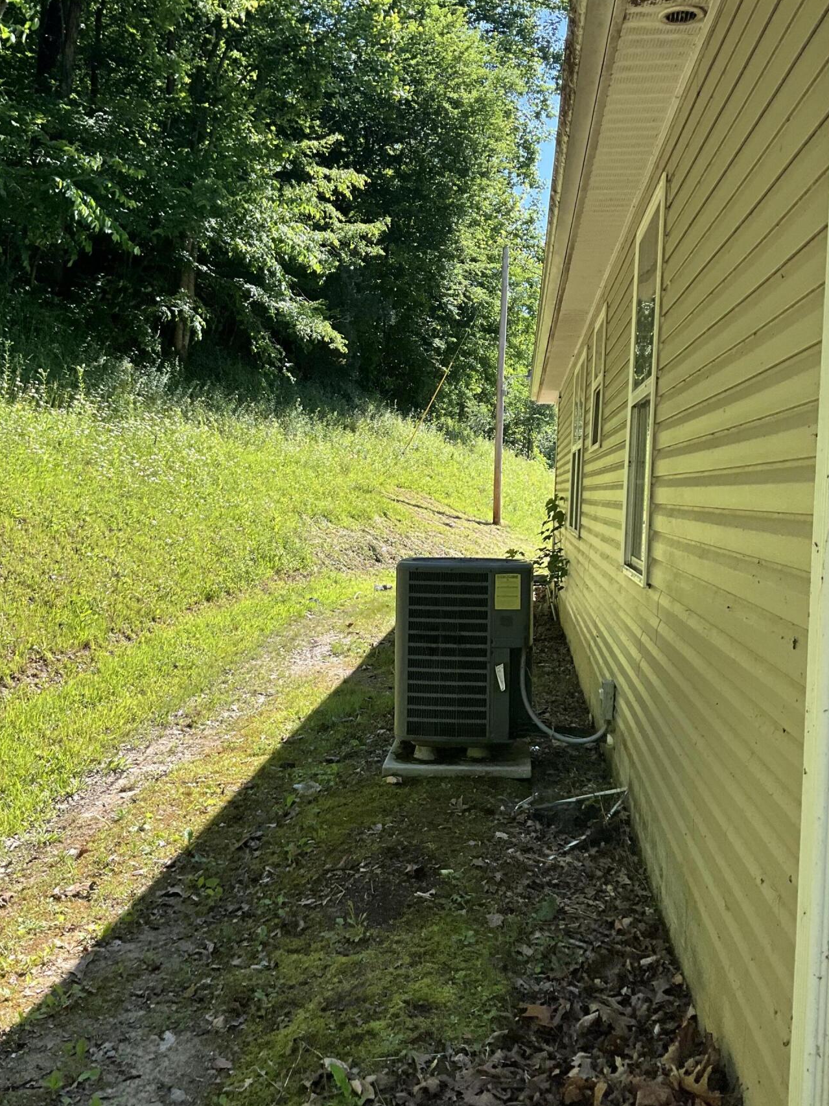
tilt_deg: -0.3
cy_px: 516
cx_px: 443
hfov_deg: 41.8
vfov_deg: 53.9
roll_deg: -2.4
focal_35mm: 34
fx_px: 1086
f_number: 1.8
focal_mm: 3
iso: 25
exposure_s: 1/428
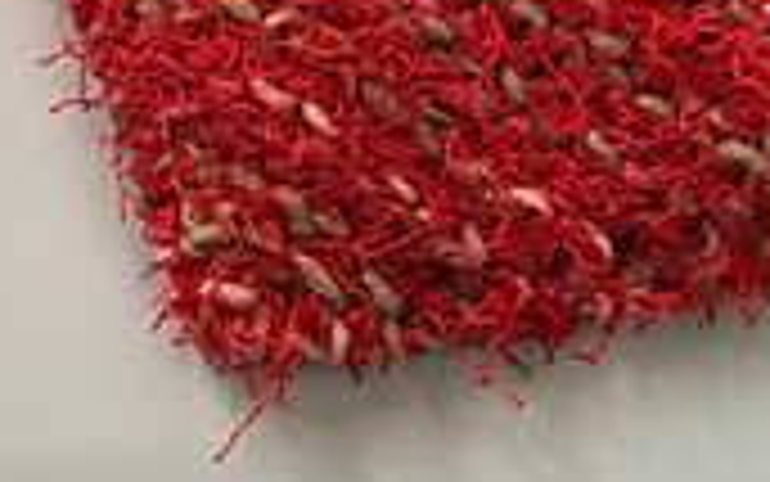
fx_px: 1889
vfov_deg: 14.5
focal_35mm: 90
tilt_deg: -69.5
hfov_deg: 21.6
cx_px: -122
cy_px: 128
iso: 80
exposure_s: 1/30
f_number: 2.2
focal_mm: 4.15
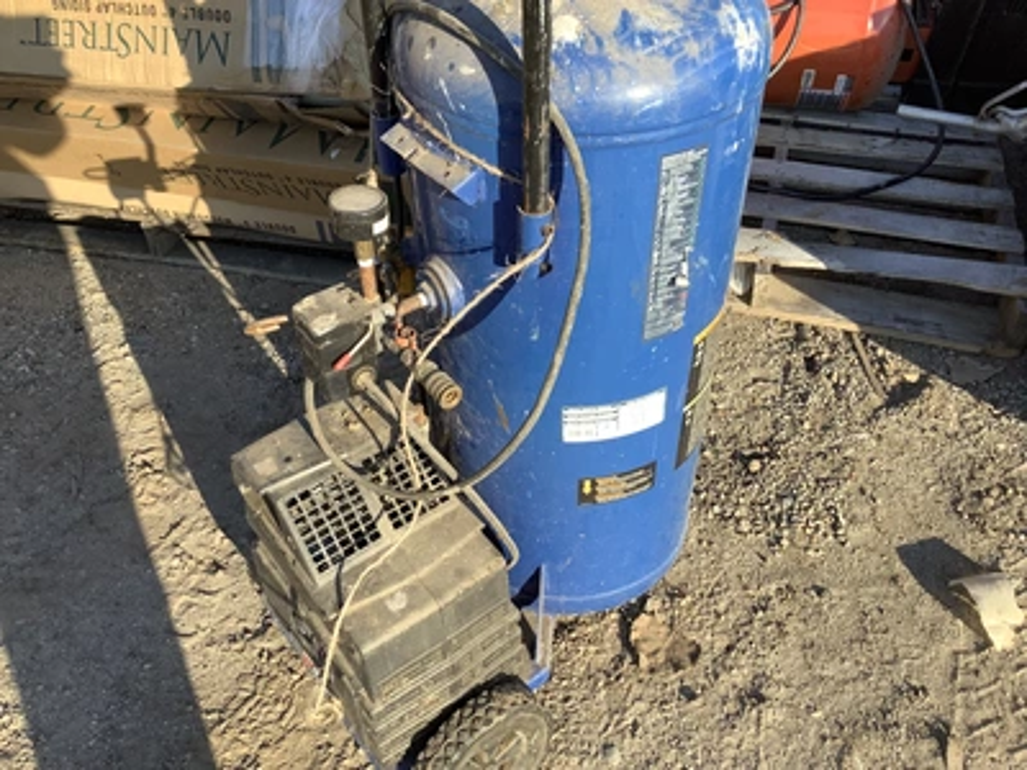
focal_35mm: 31
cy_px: 385
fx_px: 920
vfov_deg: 45.4
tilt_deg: -42.5
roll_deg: -1.2
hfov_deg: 58.4
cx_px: 514
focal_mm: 3.3
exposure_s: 1/509
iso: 25
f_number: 2.4
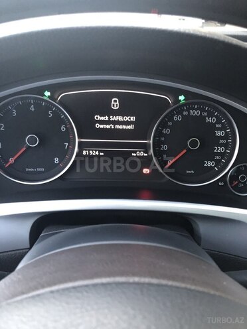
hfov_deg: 49.7
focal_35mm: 28
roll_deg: -2.1
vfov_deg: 63.4
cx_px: 124
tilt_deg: -31.5
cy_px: 164
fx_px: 266
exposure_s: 1/5
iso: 100
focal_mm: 3.99
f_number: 1.8
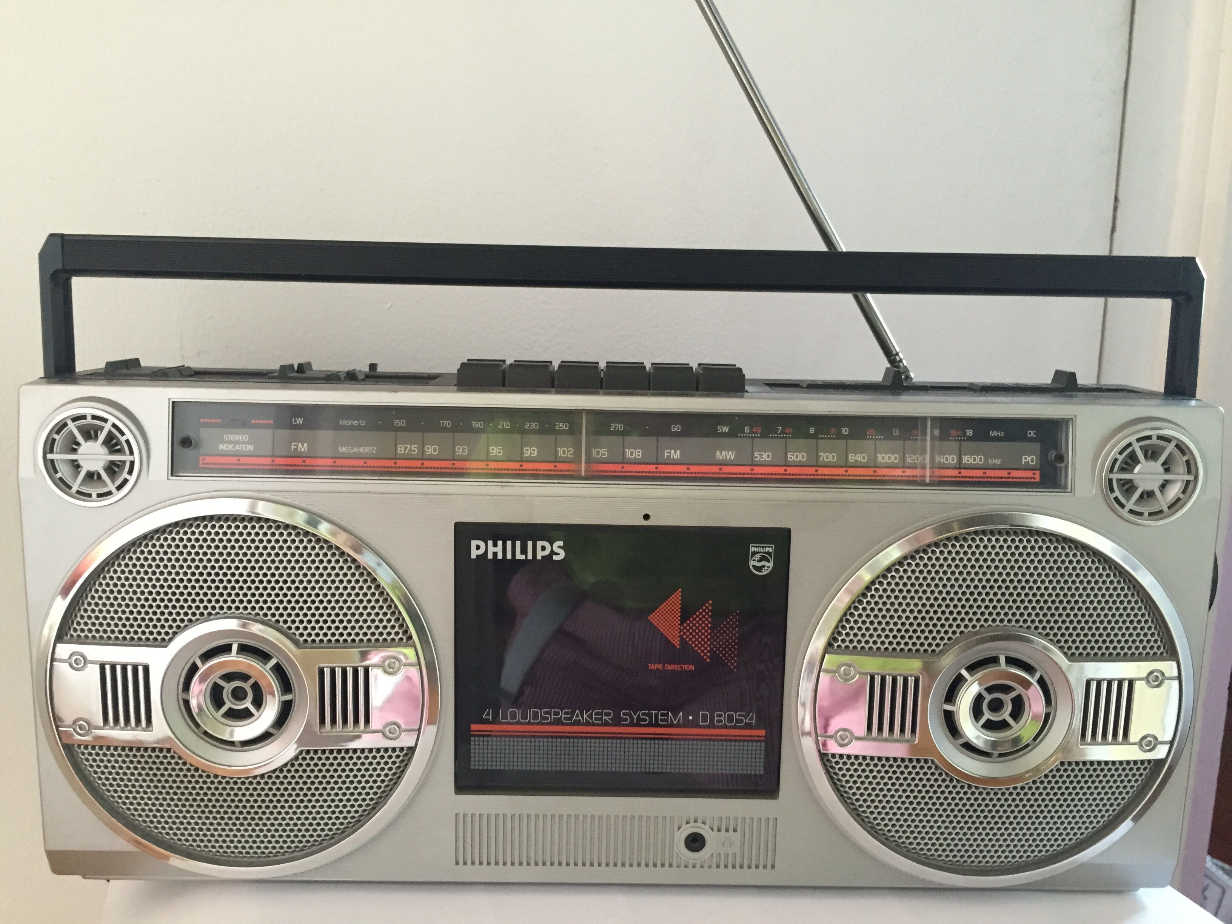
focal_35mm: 29
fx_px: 1032
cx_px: 616
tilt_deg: -9.2
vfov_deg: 48.2
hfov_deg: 61.7
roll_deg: -2.1
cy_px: 462
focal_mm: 4.15
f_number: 2.2
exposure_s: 1/30
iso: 160
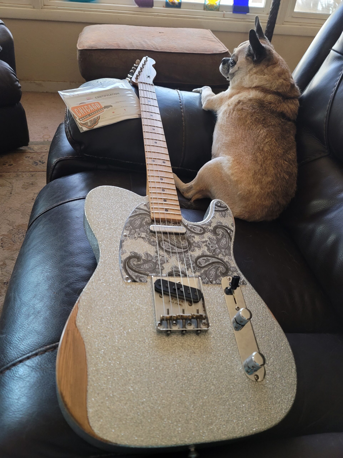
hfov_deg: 54.9
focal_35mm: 25
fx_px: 330
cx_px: 172
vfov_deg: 69.4
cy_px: 229
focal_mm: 7
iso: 640
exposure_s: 1/39
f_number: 1.8
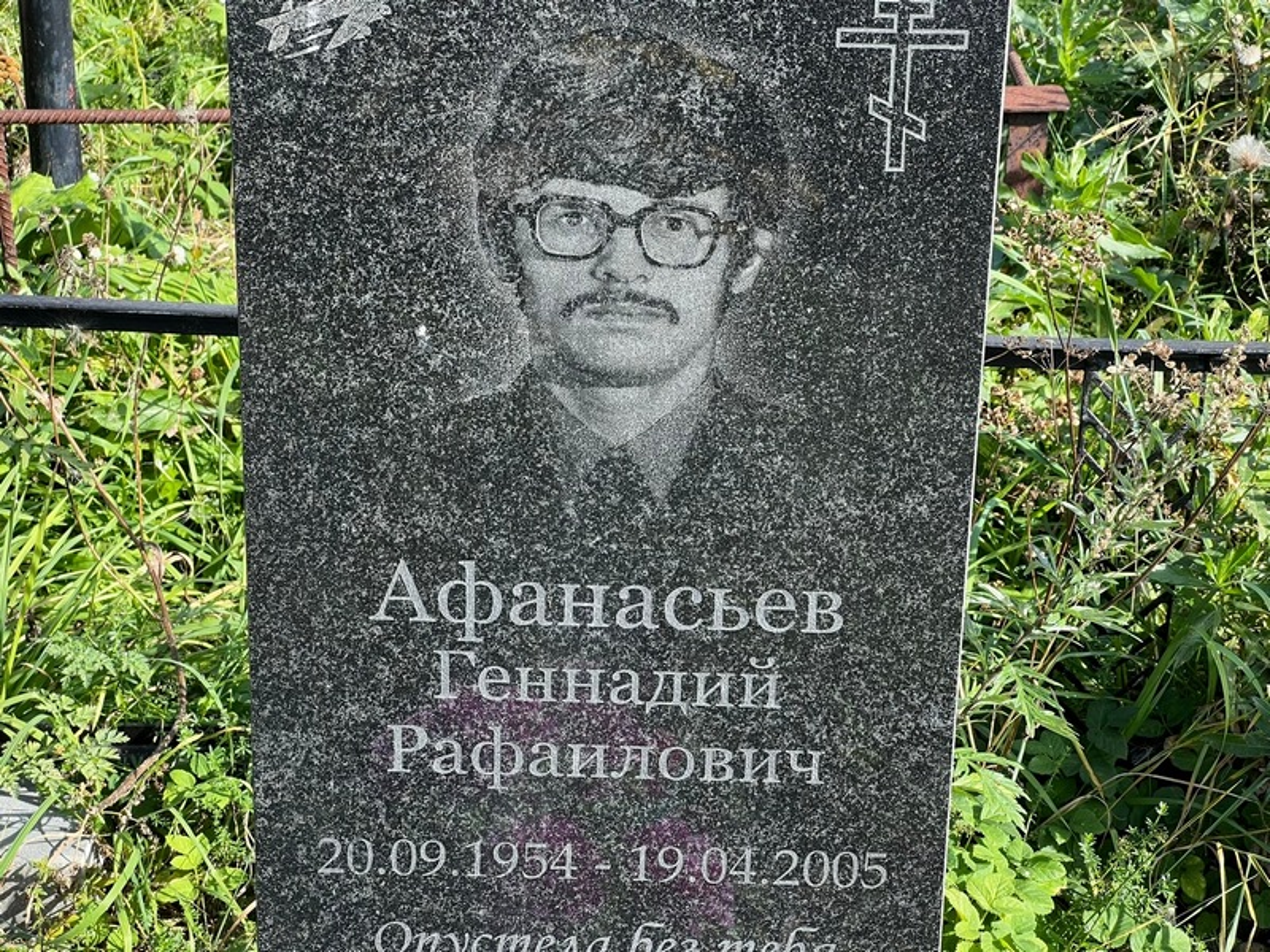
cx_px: 635
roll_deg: -0.4
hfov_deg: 25.3
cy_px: 476
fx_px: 2825
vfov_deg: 19.1
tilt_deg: -24.4
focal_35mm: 77
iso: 32
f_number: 2.8
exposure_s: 1/167
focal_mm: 9
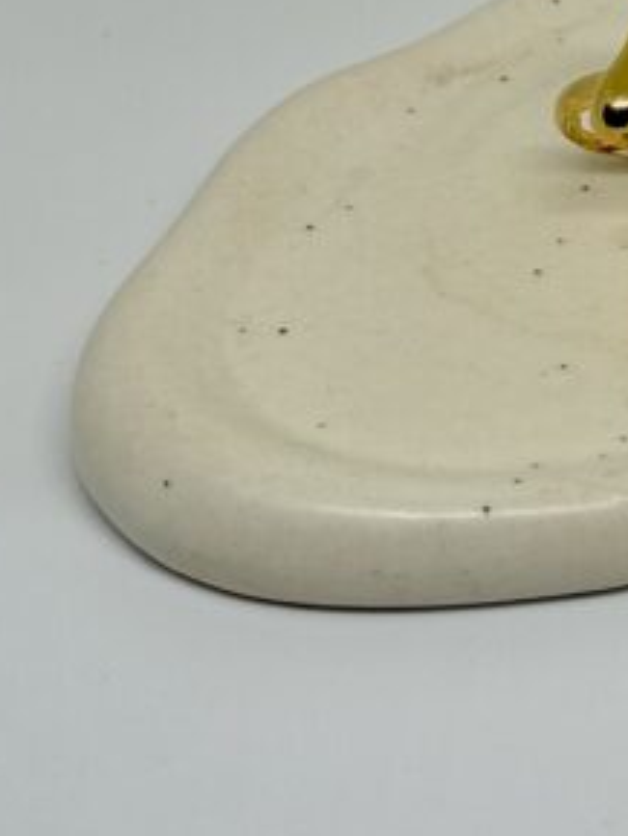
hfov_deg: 11.0
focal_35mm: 133
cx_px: 689
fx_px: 3215
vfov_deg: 14.8
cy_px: 246
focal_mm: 6.76
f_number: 1.78
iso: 64
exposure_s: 1/338
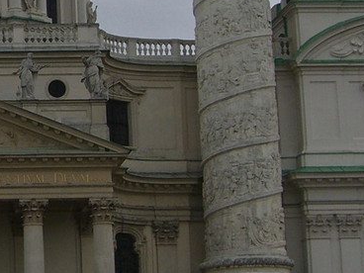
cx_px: -131
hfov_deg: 11.6
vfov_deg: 9.0
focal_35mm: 165
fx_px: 1735
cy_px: 13
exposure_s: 1/250
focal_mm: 7.9
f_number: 4
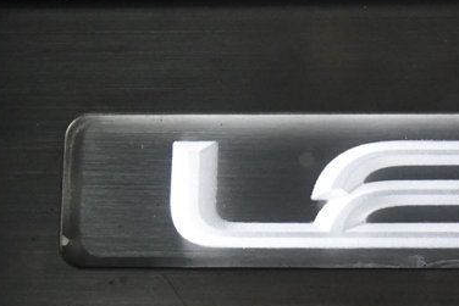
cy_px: 204
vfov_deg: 9.3
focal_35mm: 147
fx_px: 1875
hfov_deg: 13.5
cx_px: 593
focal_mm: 36
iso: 3200
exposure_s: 1/60
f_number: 5
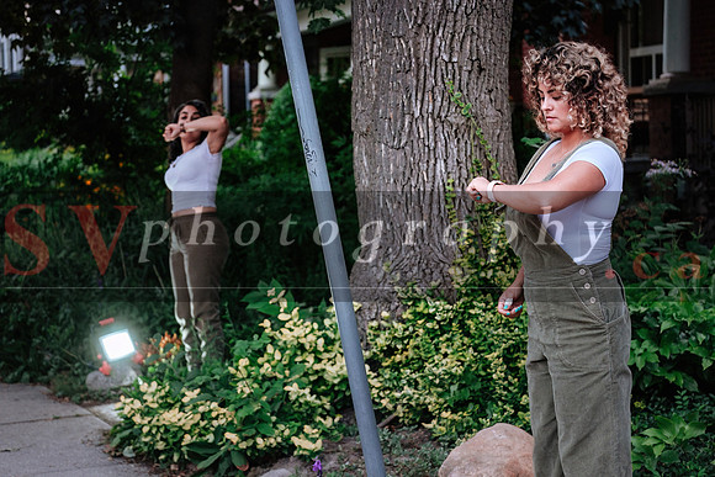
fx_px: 1638
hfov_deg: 24.6
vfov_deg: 16.6
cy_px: 215
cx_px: 358
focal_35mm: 82
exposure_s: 1/250
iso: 1600
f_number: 2.8
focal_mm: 50
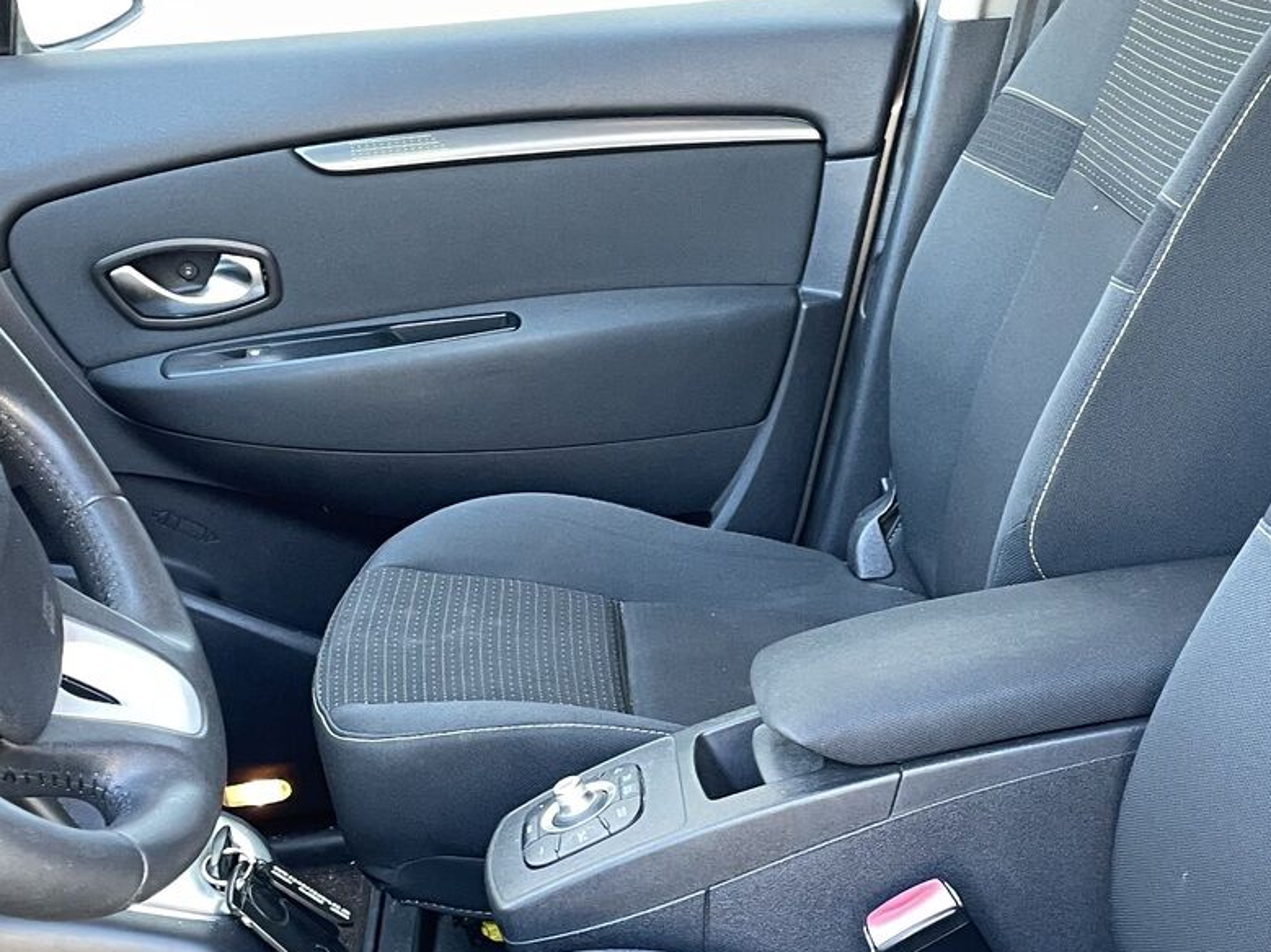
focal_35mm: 57
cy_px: 725
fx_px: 2093
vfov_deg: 25.3
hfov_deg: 33.6
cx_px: 790
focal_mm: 4.2
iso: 125
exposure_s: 1/80
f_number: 1.6
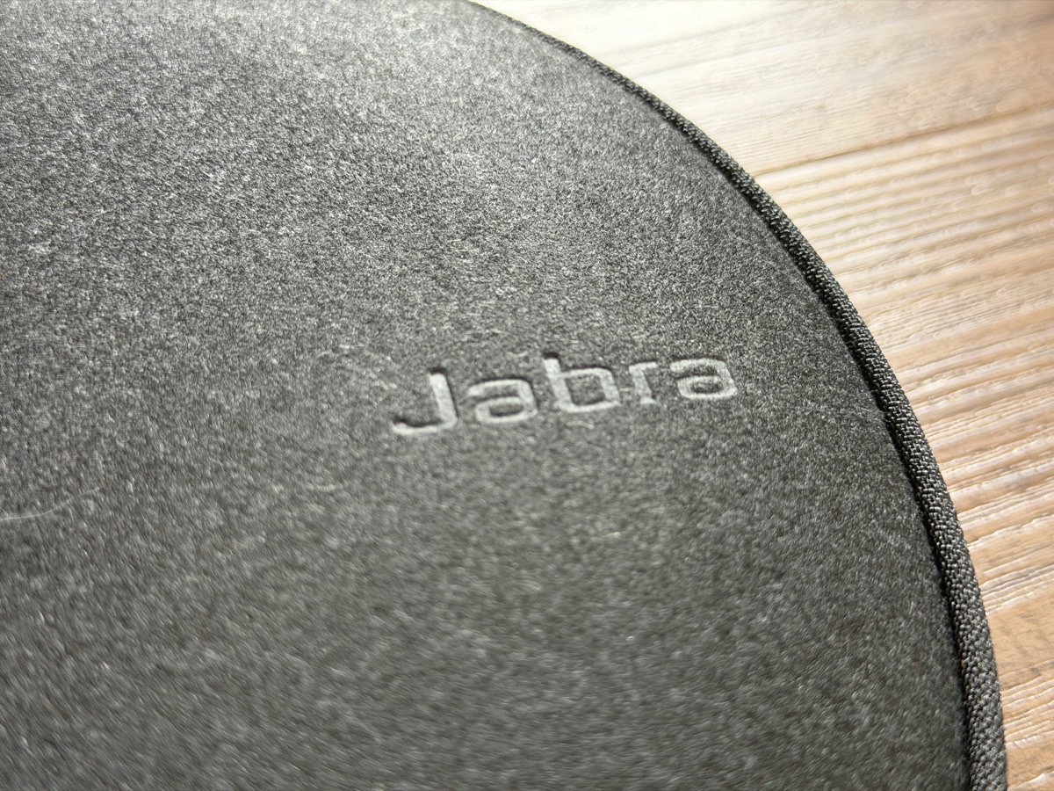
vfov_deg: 30.3
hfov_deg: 39.7
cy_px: 396
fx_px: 1462
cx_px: 527
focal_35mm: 48
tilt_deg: -50.3
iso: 250
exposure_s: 1/60
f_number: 1.78
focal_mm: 6.76
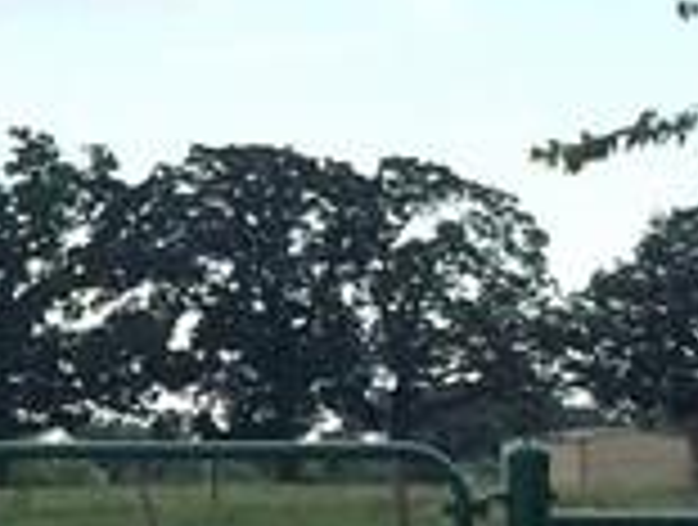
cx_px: -991
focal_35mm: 191
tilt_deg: -1.7
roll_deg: -0.2
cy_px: 535
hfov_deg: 9.2
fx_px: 3860
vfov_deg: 7.8
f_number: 2.2
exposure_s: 1/873
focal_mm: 4.15
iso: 32
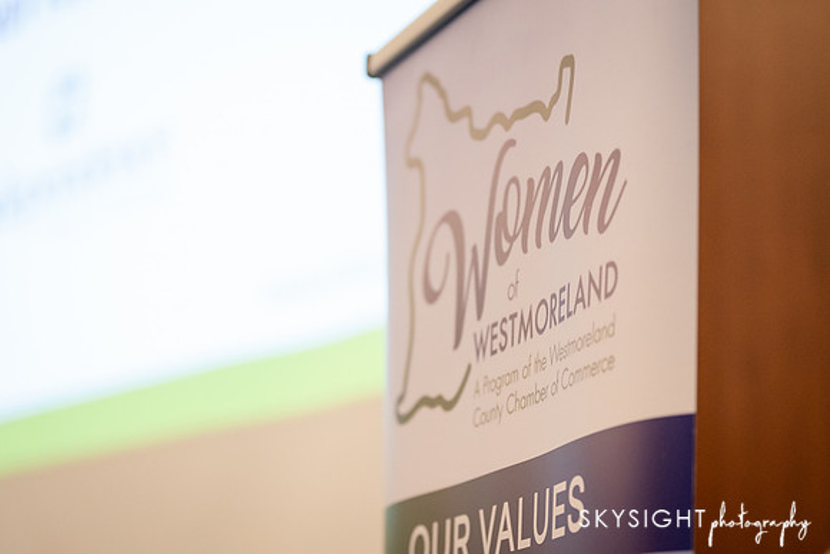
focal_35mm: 103
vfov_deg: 13.3
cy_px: 277
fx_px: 2366
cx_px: 415
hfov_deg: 19.9
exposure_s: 1/640
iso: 3200
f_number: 2.8
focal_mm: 100
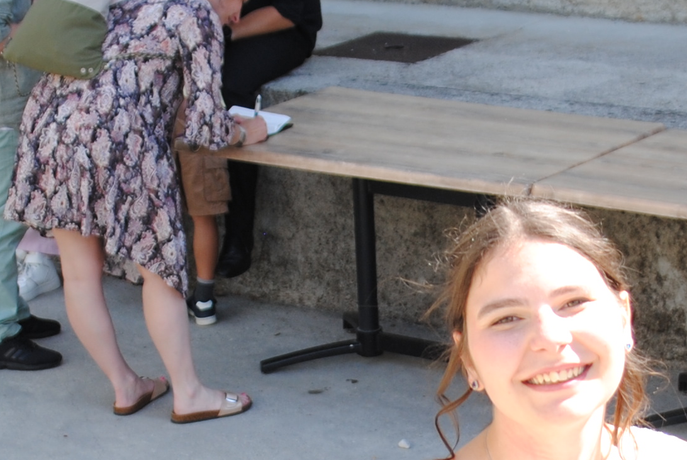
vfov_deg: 11.7
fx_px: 2235
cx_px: 456
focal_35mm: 117
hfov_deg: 17.4
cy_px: 331
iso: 100
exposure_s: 1/160
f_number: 6.3
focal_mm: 22
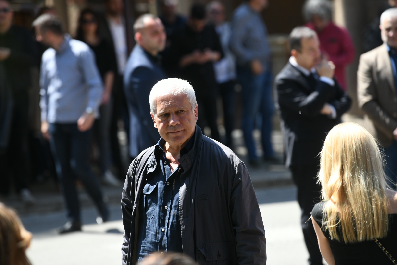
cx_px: 198
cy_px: 132
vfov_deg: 6.9
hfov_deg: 10.3
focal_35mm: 200
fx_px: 2205
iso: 800
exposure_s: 1/3200
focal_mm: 200
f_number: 4
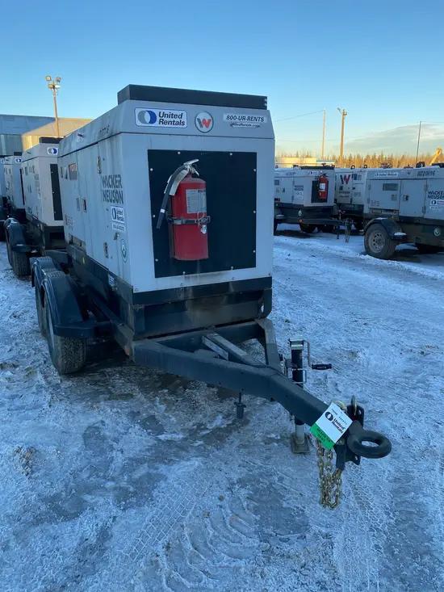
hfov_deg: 53.1
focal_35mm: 26
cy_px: 296
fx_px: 445
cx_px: 222
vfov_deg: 67.3
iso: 32
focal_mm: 4.25
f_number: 1.8
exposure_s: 1/401
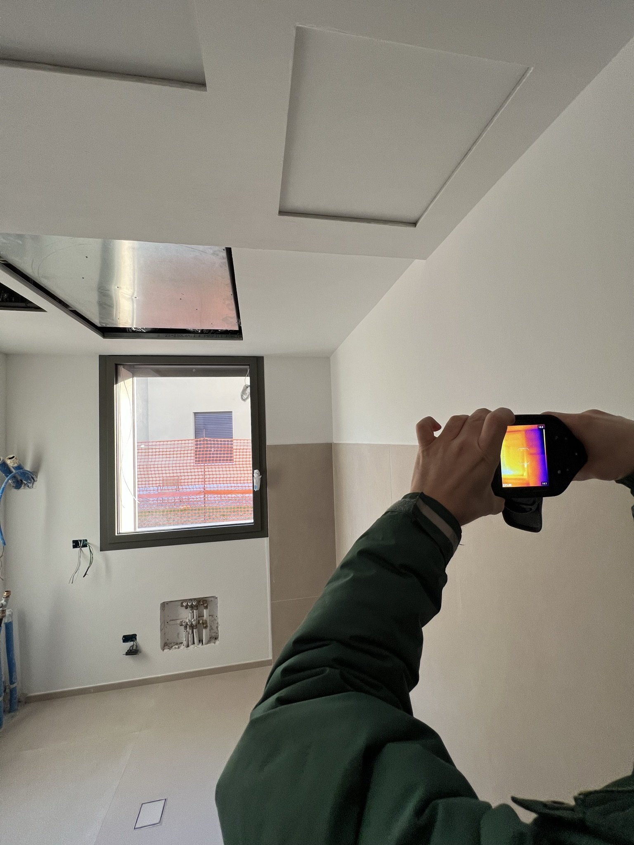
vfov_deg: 106.2
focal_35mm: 13
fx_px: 317
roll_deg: +2.6
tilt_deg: +3.0
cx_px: 317
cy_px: 422
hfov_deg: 89.9
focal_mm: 1.57
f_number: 1.8
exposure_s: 1/121
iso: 125
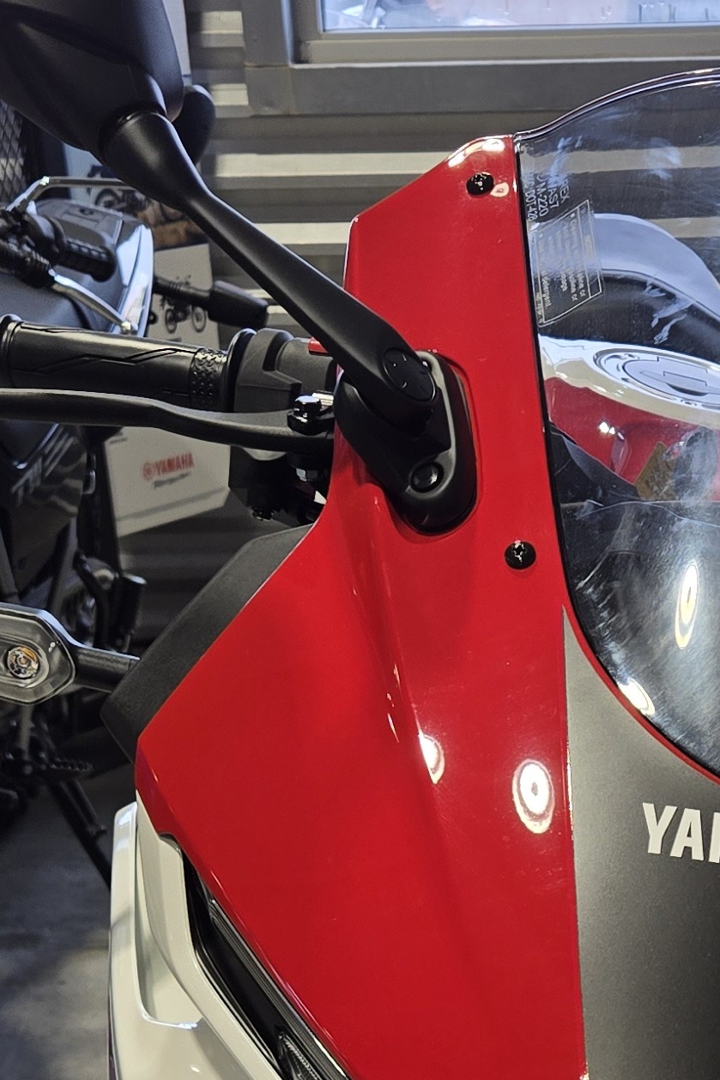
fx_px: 2280
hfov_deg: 17.6
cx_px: 696
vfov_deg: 24.7
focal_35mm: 76
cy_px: 1204
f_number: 1.8
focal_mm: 5.4
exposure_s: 1/135
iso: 25
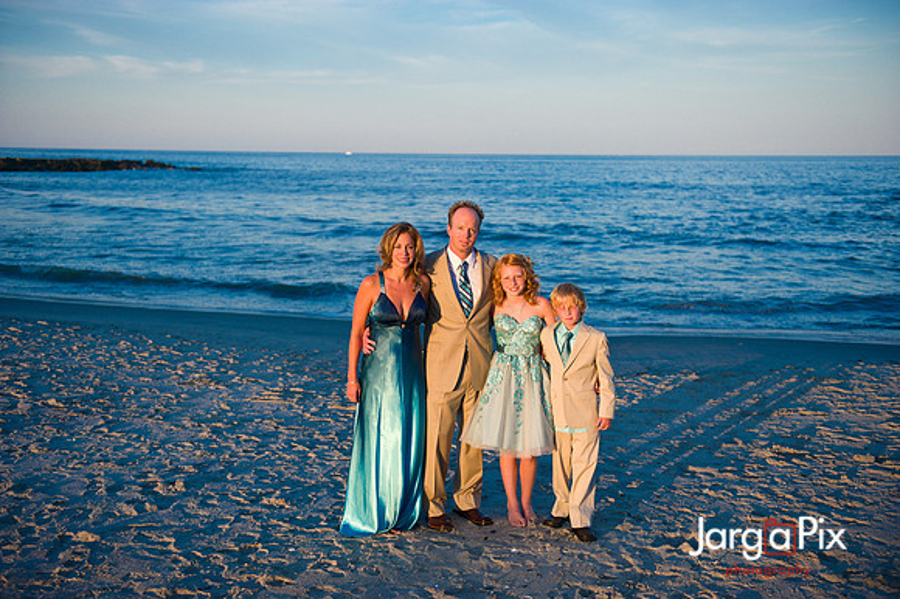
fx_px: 1099
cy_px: 300
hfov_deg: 44.5
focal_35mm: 44
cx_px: 450
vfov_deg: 30.5
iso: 200
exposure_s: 1/1000
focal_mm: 44
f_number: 3.2
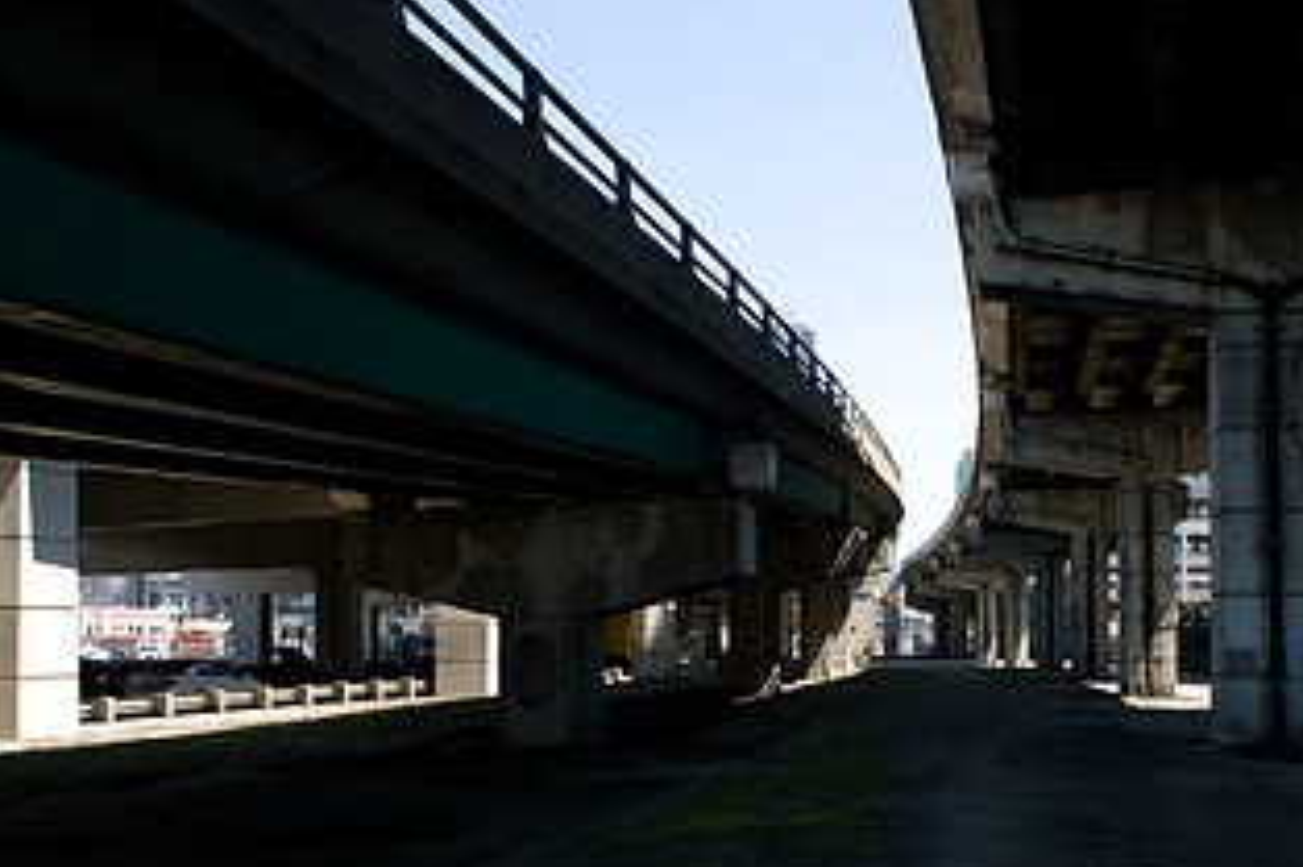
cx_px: 863
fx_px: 1338
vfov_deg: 35.3
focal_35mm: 37
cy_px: 631
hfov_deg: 51.0
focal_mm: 20
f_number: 5.6
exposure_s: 1/500
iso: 200
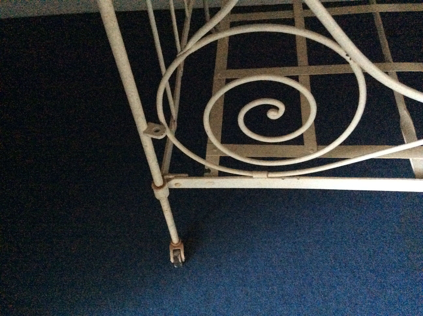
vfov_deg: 44.1
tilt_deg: -54.4
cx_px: 212
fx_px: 390
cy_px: 158
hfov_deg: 56.9
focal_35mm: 32
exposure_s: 1/17
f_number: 2.4
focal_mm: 3.3
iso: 800
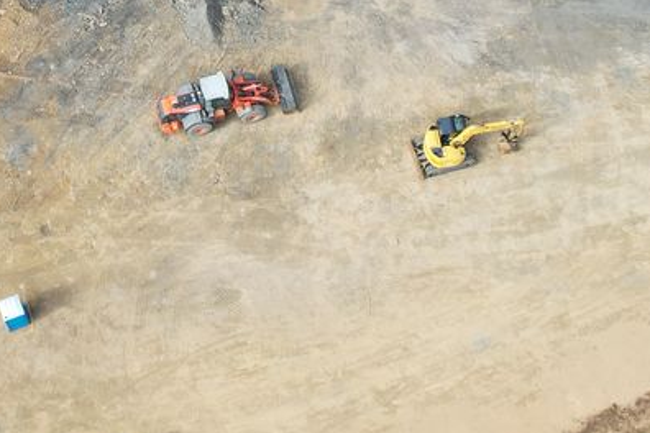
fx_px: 1607
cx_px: 228
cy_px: 22
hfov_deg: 22.8
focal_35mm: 89
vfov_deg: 15.1
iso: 110
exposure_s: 1/640
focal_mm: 8.38
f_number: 2.8
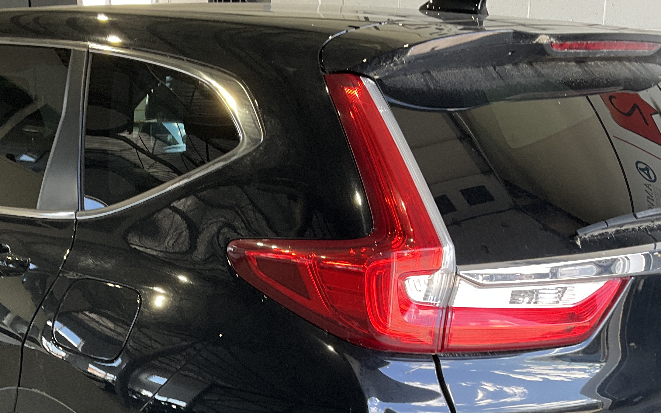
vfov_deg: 22.1
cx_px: 237
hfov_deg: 35.4
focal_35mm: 57
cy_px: 382
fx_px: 1027
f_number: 1.8
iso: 40
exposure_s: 1/60
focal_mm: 3
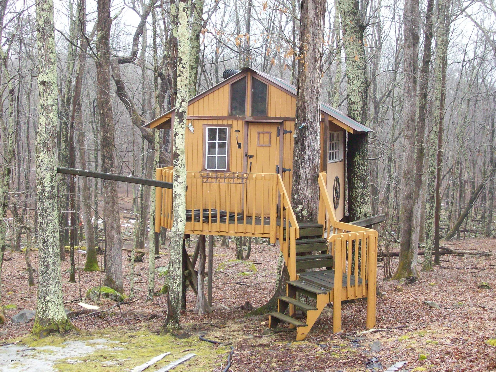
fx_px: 802
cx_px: 248
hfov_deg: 34.3
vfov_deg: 26.1
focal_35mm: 56
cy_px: 186
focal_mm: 9.4
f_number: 3.4
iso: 200
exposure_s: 1/178
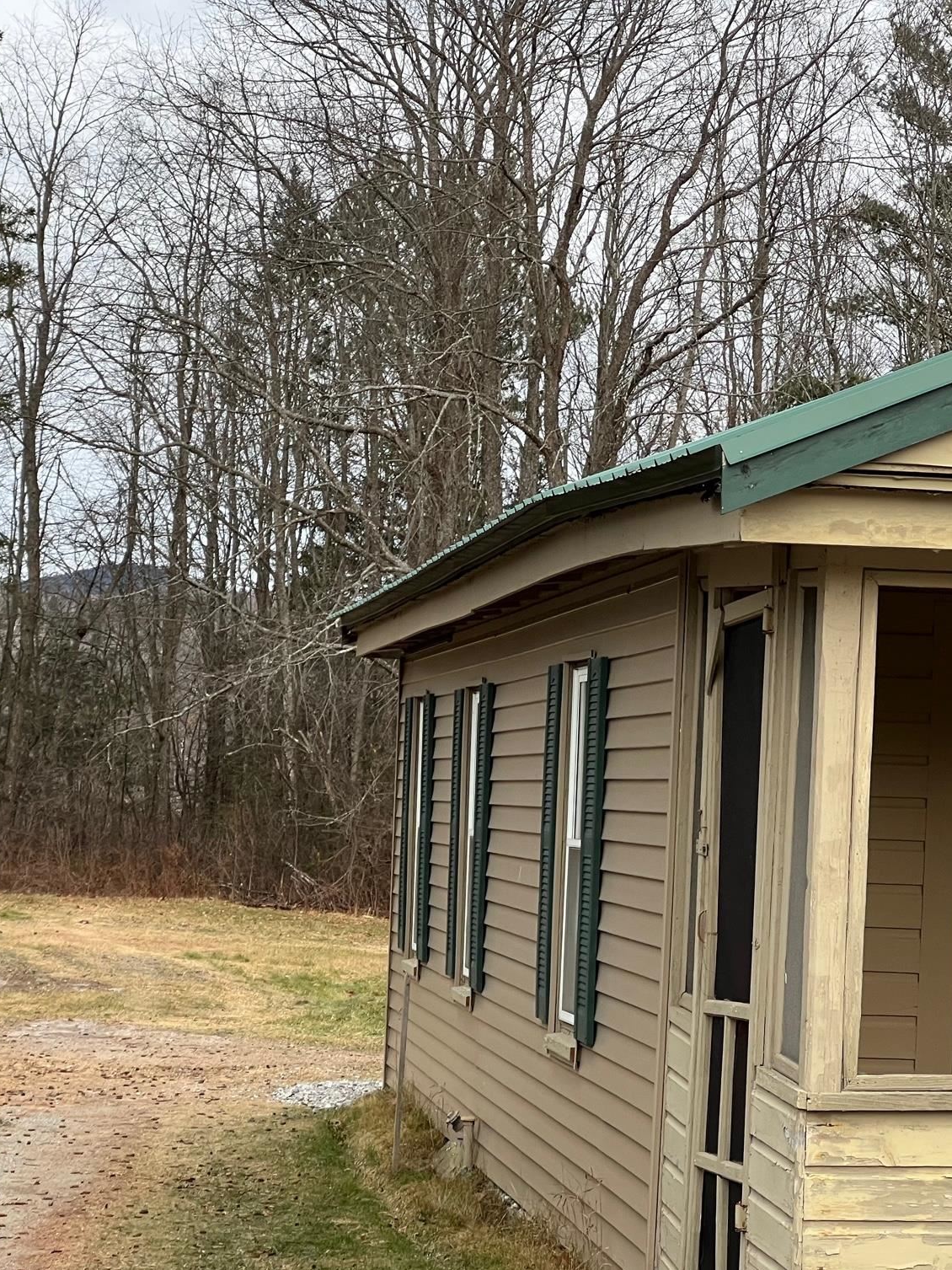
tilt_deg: +2.2
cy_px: 636
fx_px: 3777
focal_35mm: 103
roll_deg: -2.1
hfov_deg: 14.3
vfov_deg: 19.1
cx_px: 690
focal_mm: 9
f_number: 2.8
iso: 80
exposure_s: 1/122
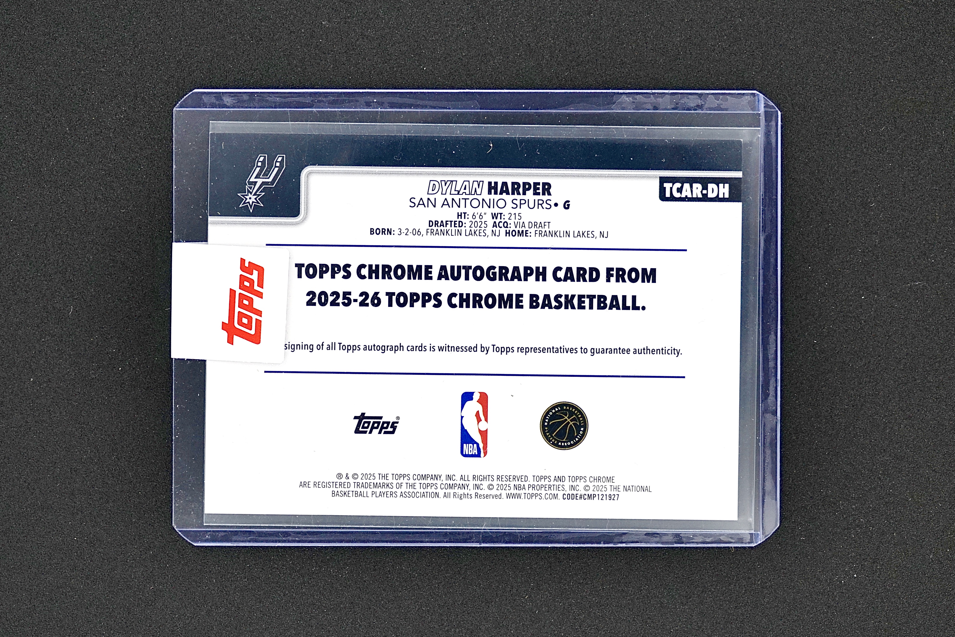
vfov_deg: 19.5
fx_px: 1857
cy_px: 318
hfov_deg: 28.8
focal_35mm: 70
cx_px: 478
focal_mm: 70
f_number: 5.6
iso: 400
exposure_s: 1/160
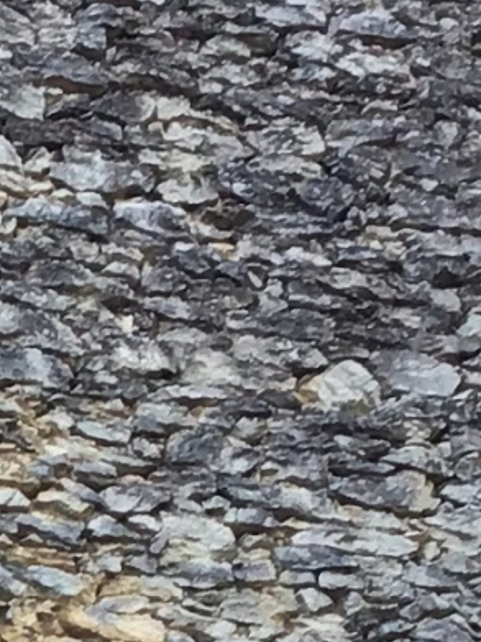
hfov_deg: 6.4
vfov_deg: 8.7
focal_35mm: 222
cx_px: -653
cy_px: 975
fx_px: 4115
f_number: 2.4
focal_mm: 3.3
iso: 25
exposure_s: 1/100
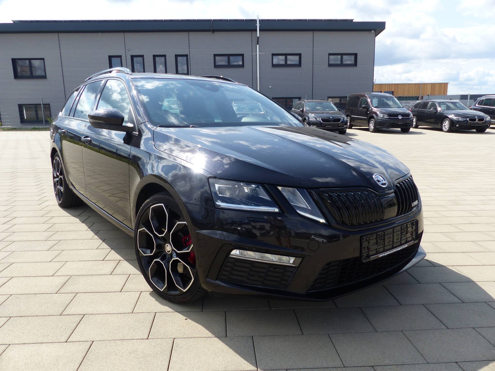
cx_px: 248
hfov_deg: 69.4
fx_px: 357
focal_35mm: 25
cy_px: 186
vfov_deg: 54.9
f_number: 4
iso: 100
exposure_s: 1/640
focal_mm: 4.5
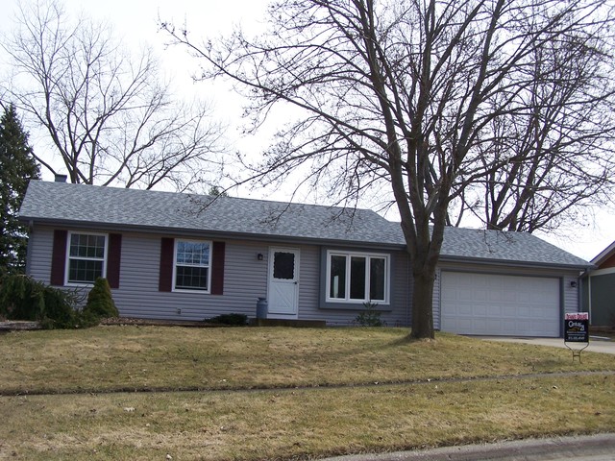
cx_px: 308
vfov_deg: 37.7
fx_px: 675
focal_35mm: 38
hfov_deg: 49.0
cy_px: 230
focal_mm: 6.3
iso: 80
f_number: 4
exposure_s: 1/640
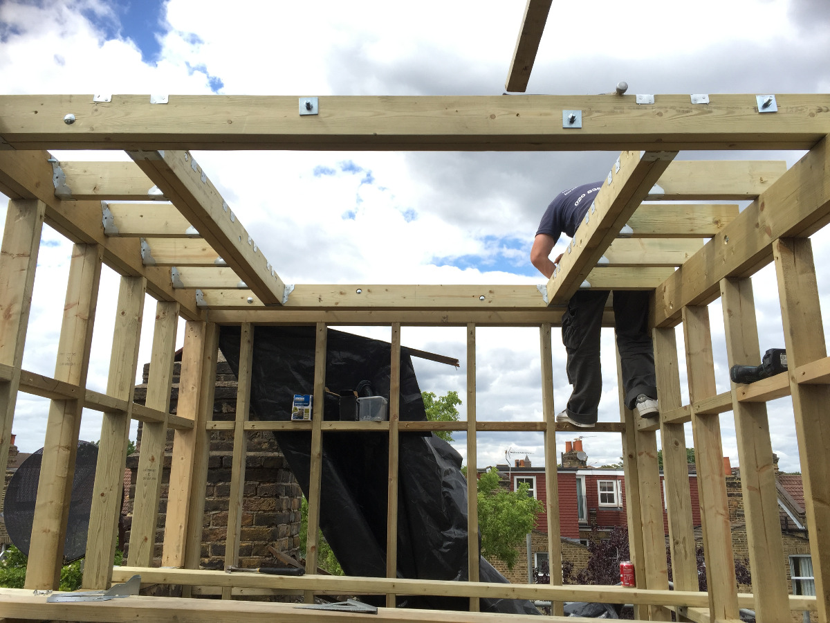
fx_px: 695
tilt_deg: +15.1
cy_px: 312
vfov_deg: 48.2
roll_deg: -1.0
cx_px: 415
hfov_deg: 61.7
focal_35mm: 29
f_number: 2.2
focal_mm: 4.15
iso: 32
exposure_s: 1/860
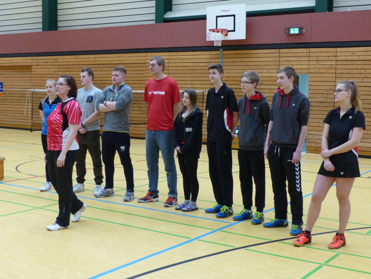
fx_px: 536
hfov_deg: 38.2
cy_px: 140
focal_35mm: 50
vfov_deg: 29.1
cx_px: 186
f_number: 2.8
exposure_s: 1/125
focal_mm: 9.1
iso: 400
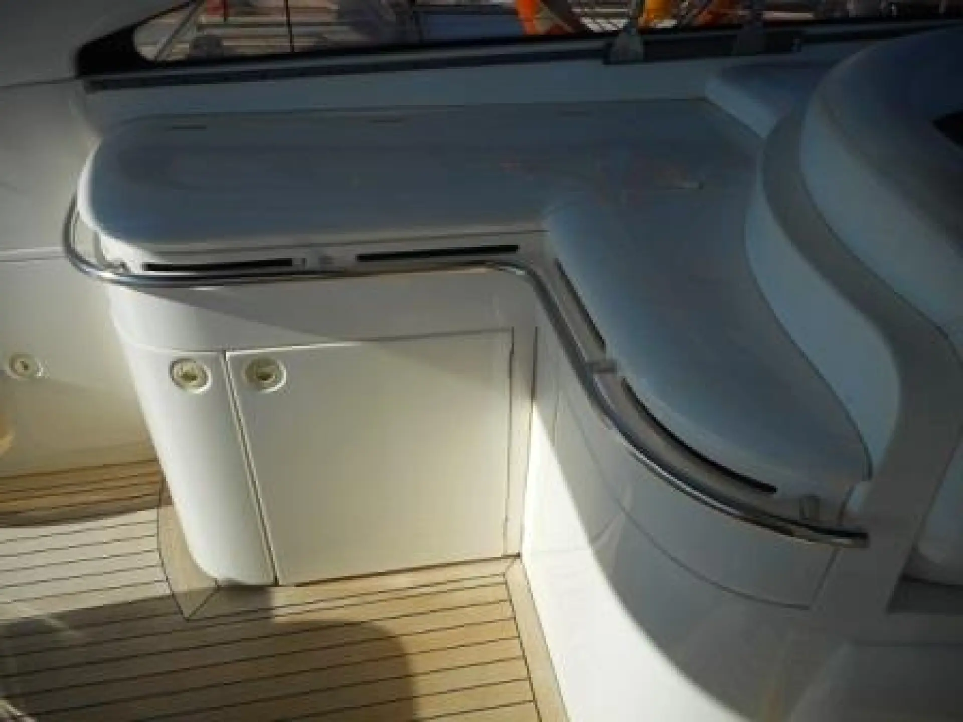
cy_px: 361
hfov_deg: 69.4
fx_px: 695
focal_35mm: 25
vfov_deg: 54.9
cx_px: 482
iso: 80
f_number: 10.5
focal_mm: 4.5
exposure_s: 1/200
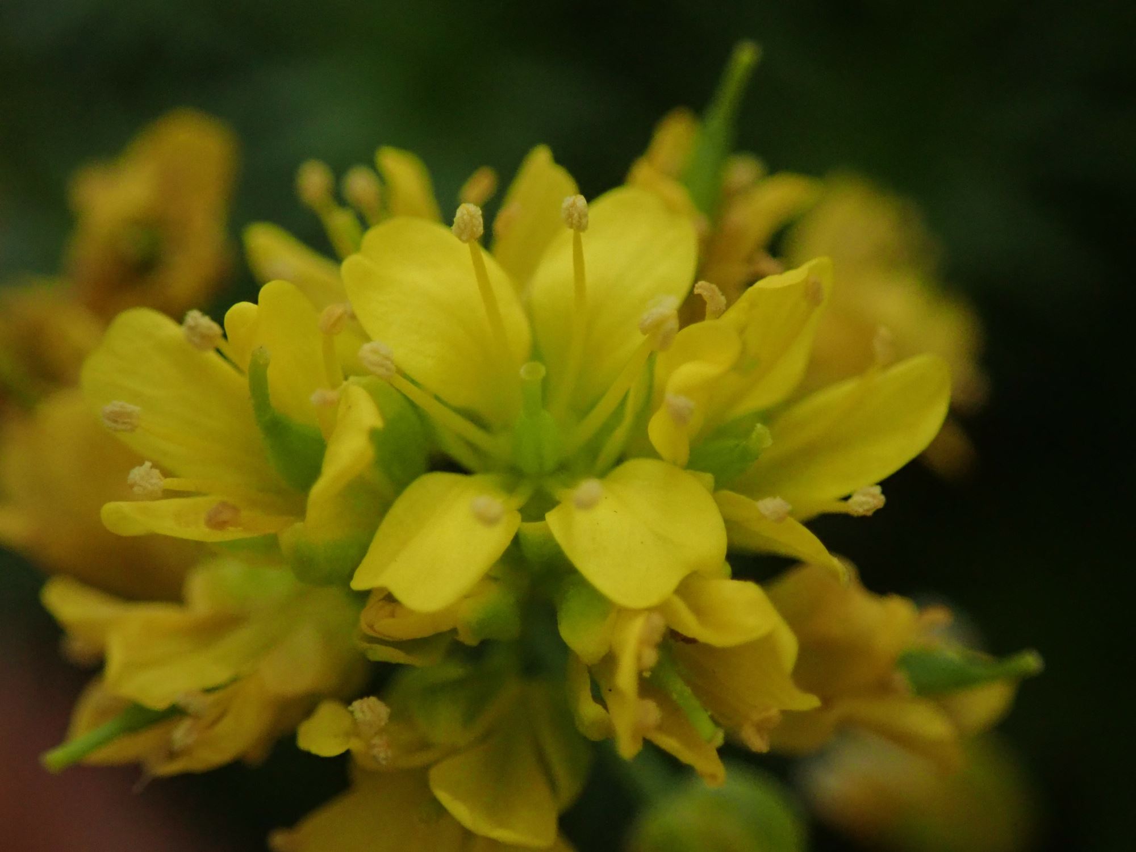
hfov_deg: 26.3
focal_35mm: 74
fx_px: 2428
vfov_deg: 19.9
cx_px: 568
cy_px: 426
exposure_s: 1/200
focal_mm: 13.47
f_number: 4.2
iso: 800
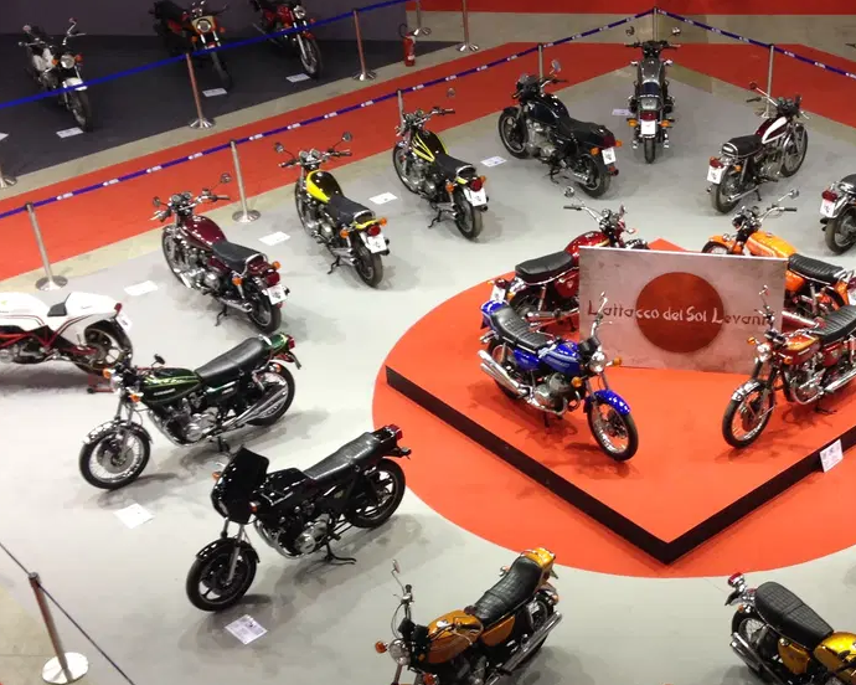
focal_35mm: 56
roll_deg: +1.3
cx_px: 614
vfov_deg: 26.8
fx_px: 1419
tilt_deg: -40.1
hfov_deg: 33.1
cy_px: 506
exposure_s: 1/20
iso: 50
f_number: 2.4
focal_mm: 4.12
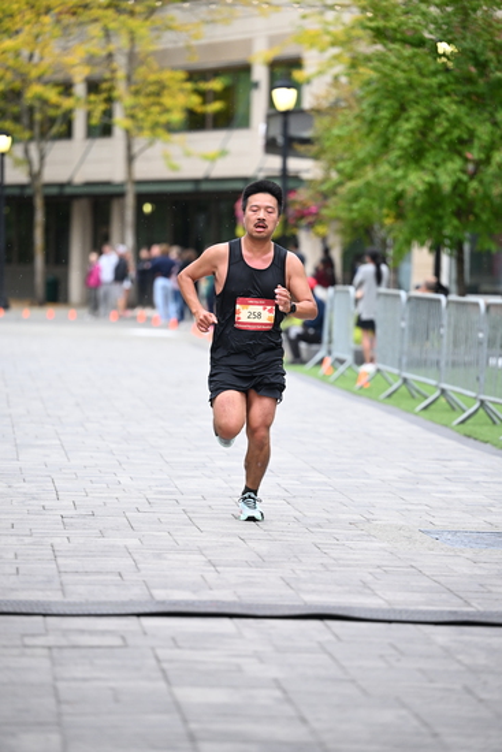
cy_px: 376
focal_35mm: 145
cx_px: 251
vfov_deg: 14.1
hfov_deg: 9.5
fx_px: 3031
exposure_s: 1/1250
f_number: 2.8
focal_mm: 145
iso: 1250
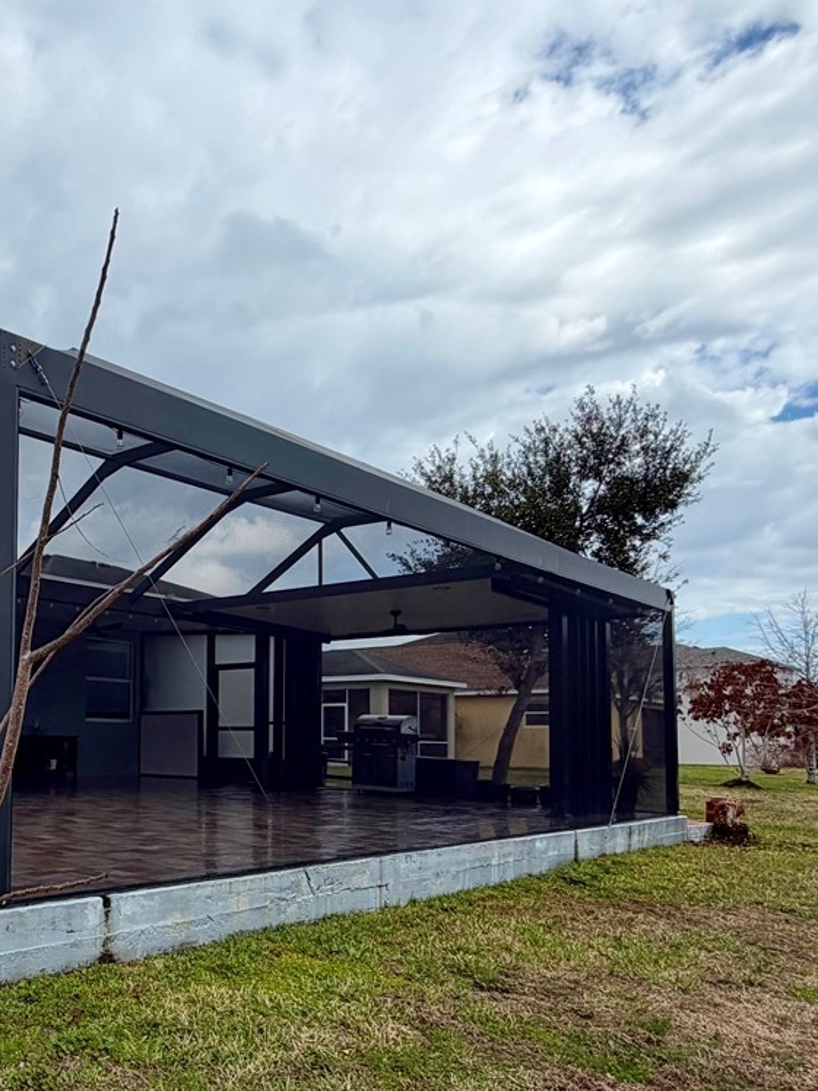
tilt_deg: +3.1
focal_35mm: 30
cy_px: 684
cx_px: 79
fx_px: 945
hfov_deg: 42.8
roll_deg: -0.4
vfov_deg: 59.2
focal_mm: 2.22
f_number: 2.2
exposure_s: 1/914
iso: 20
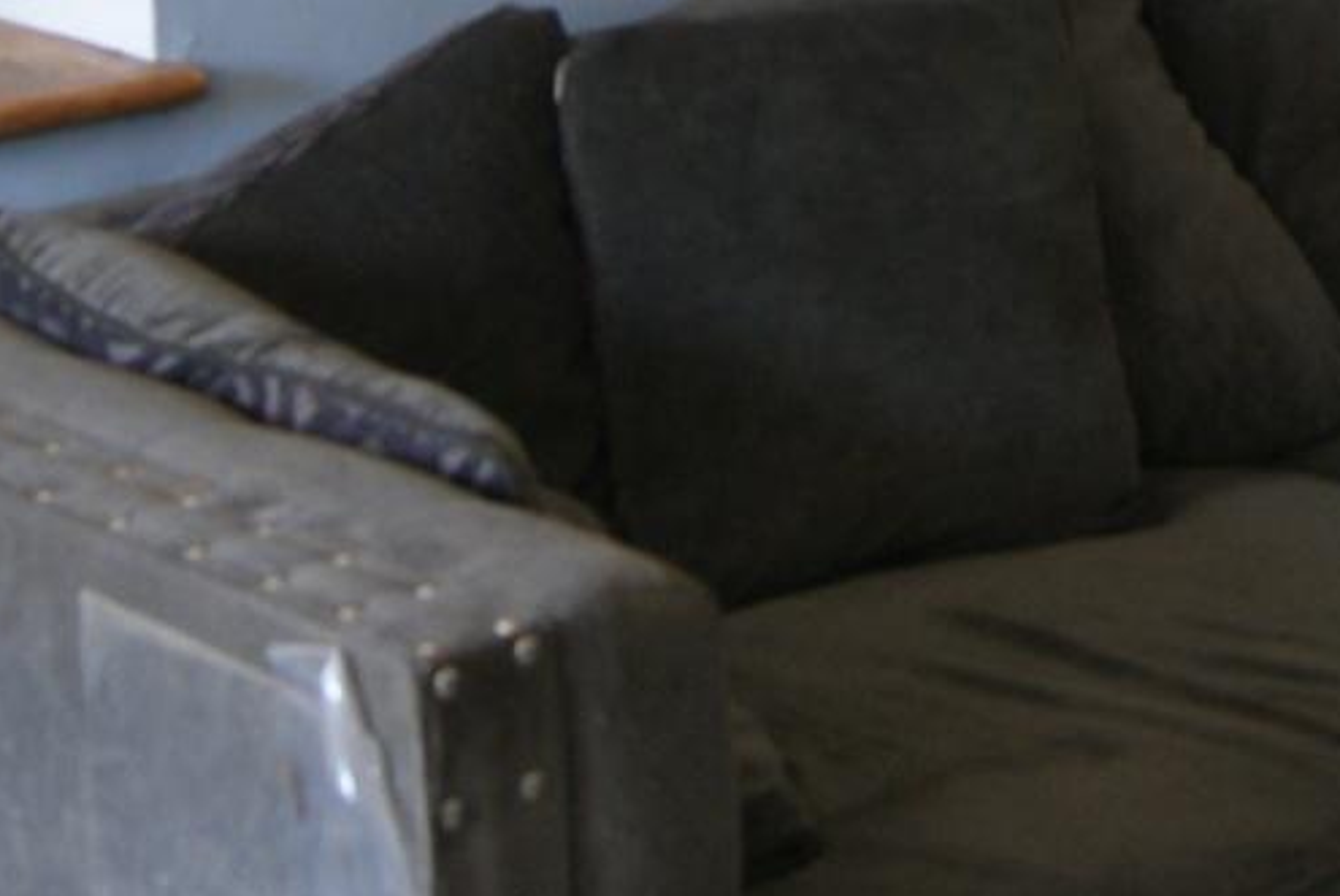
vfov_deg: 10.4
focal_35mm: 124
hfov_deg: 16.2
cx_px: 1316
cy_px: -748
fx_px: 4620
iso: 320
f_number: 3.5
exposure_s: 1/30
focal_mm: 20
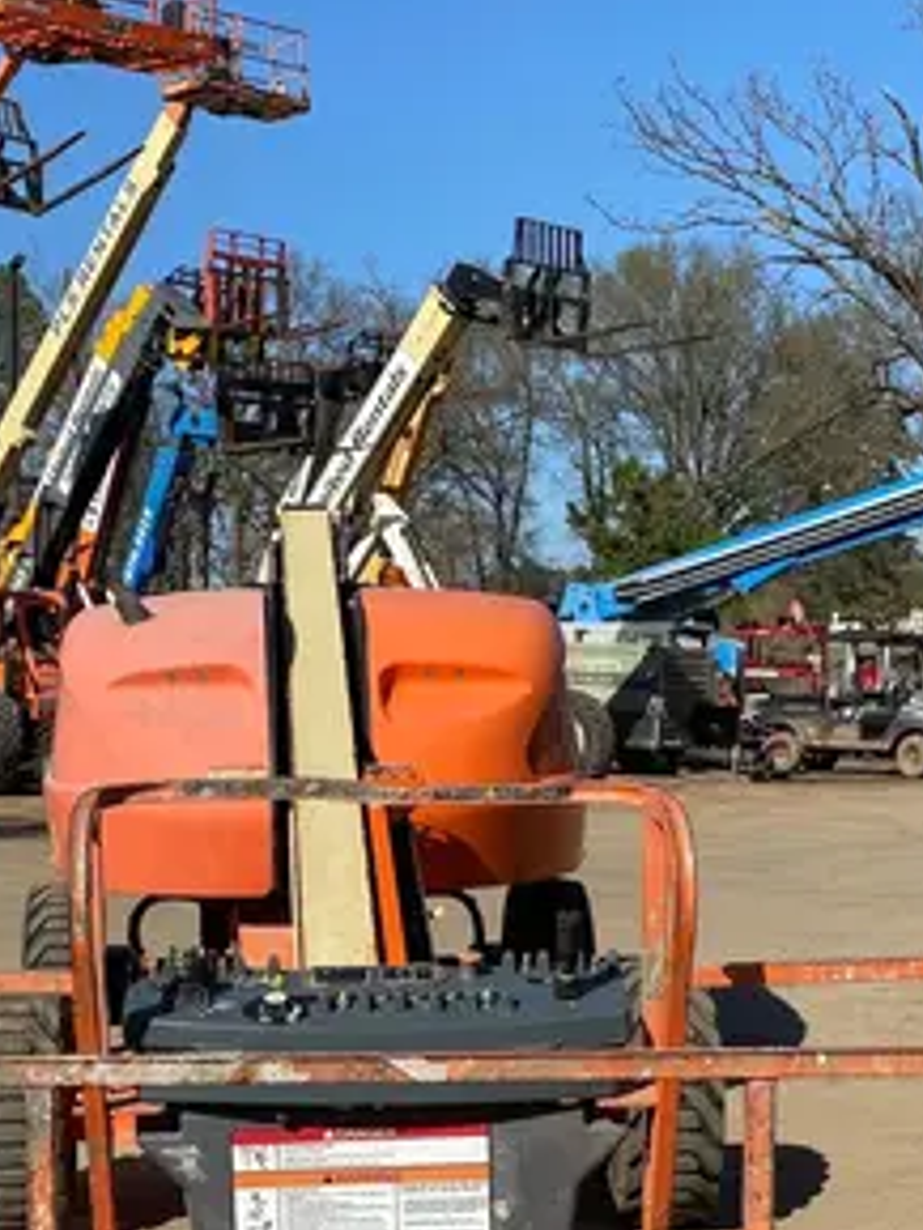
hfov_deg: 22.2
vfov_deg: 28.8
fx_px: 2345
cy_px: 960
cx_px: 323
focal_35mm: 66
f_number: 1.8
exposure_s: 1/3125
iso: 32
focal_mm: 4.25
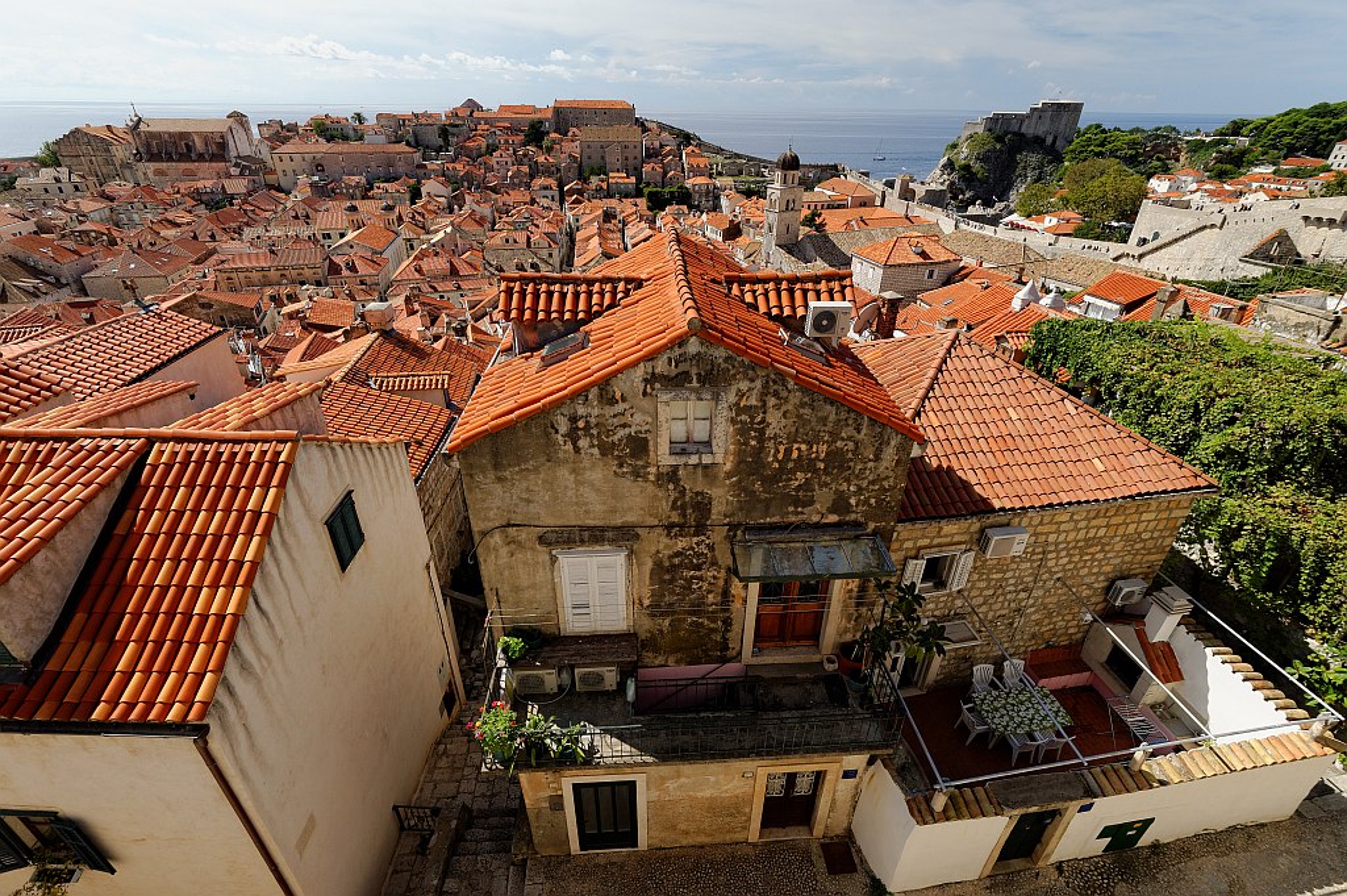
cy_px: 448
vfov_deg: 73.7
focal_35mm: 16
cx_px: 674
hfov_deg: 96.8
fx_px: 598
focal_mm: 16
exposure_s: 1/250
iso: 200
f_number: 8
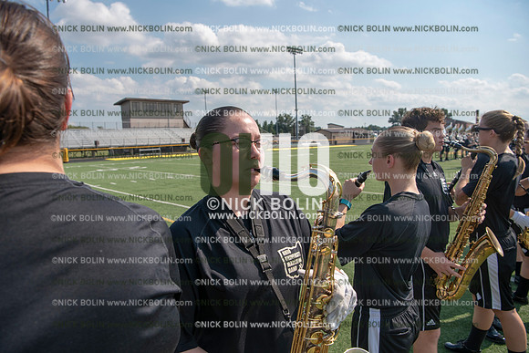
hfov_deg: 73.7
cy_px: 176
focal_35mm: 24
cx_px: 264
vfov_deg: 53.2
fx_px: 353
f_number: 5.6
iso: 200
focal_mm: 24
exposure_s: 1/2000
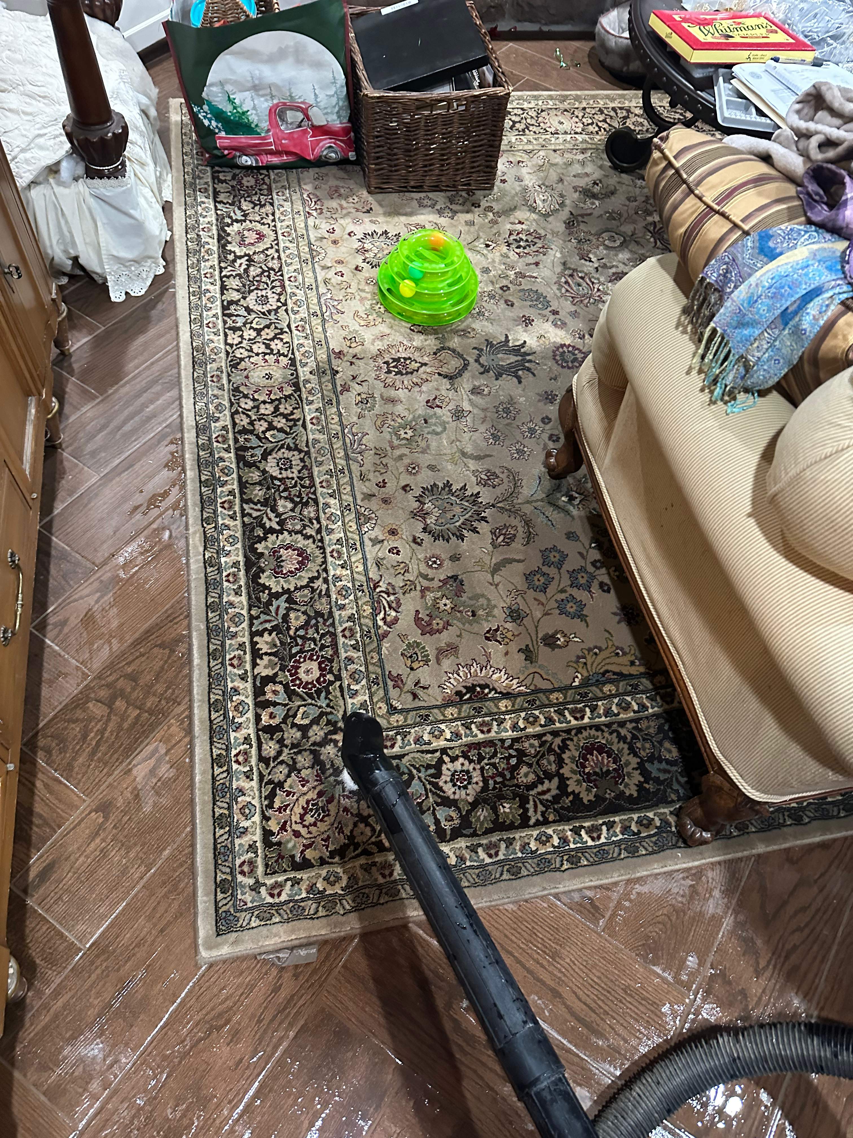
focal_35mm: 24
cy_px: 569
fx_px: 789
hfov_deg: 56.8
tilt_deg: -56.1
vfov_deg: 71.6
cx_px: 426
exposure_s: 1/40
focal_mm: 6.86
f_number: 1.78
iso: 800
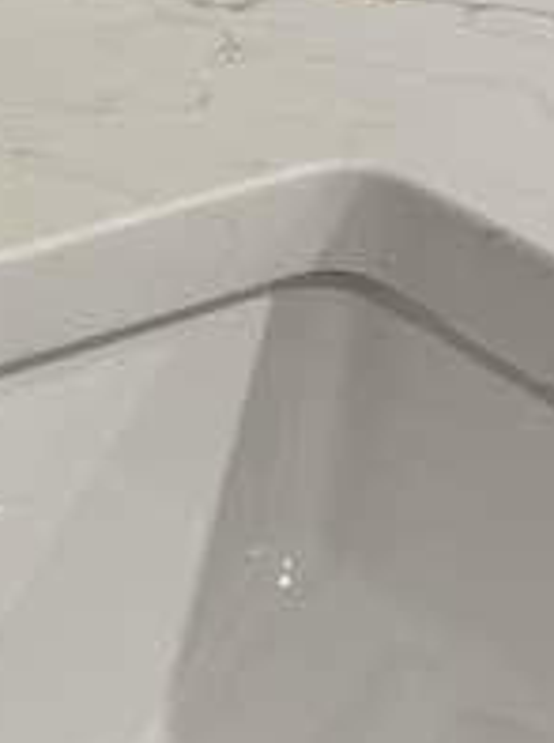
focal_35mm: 125
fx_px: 2676
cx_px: -509
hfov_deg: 10.9
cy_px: 38
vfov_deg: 15.6
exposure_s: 1/120
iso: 160
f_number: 1.78
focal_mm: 6.76
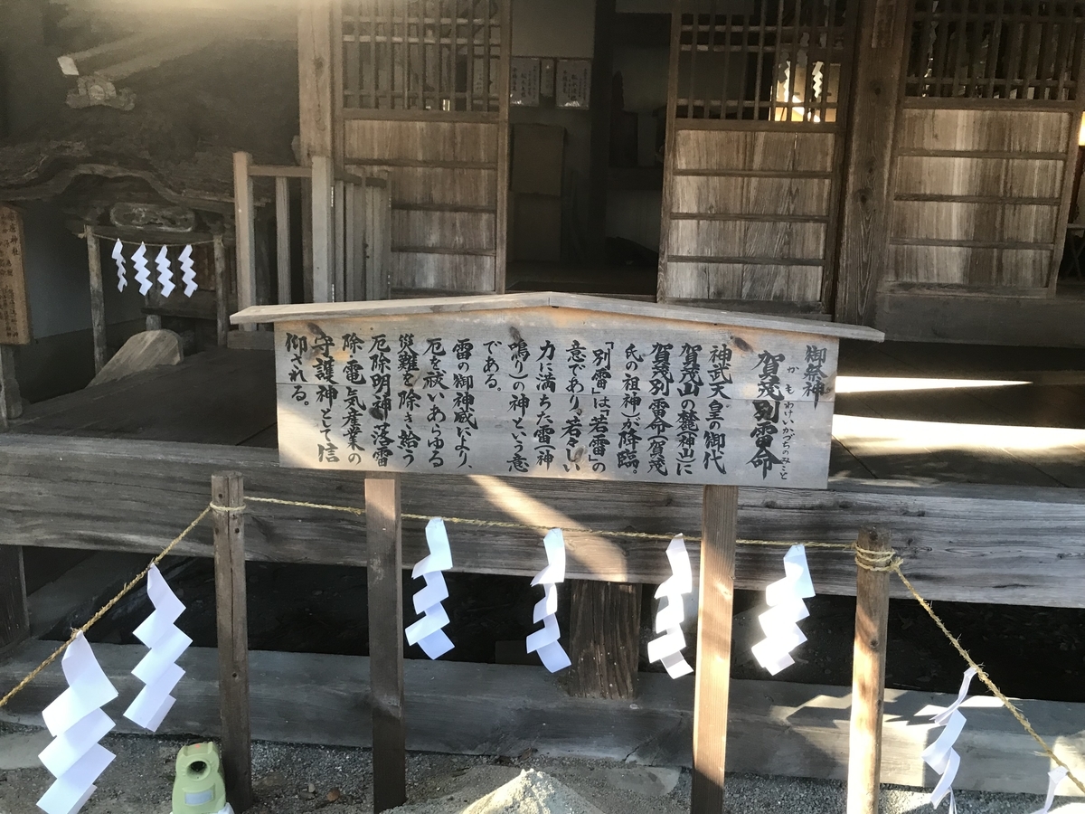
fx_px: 878
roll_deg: -1.7
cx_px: 542
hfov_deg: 63.4
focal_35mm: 28
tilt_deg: -12.1
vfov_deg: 49.7
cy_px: 407
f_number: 1.8
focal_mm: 3.99
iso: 32
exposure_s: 1/30
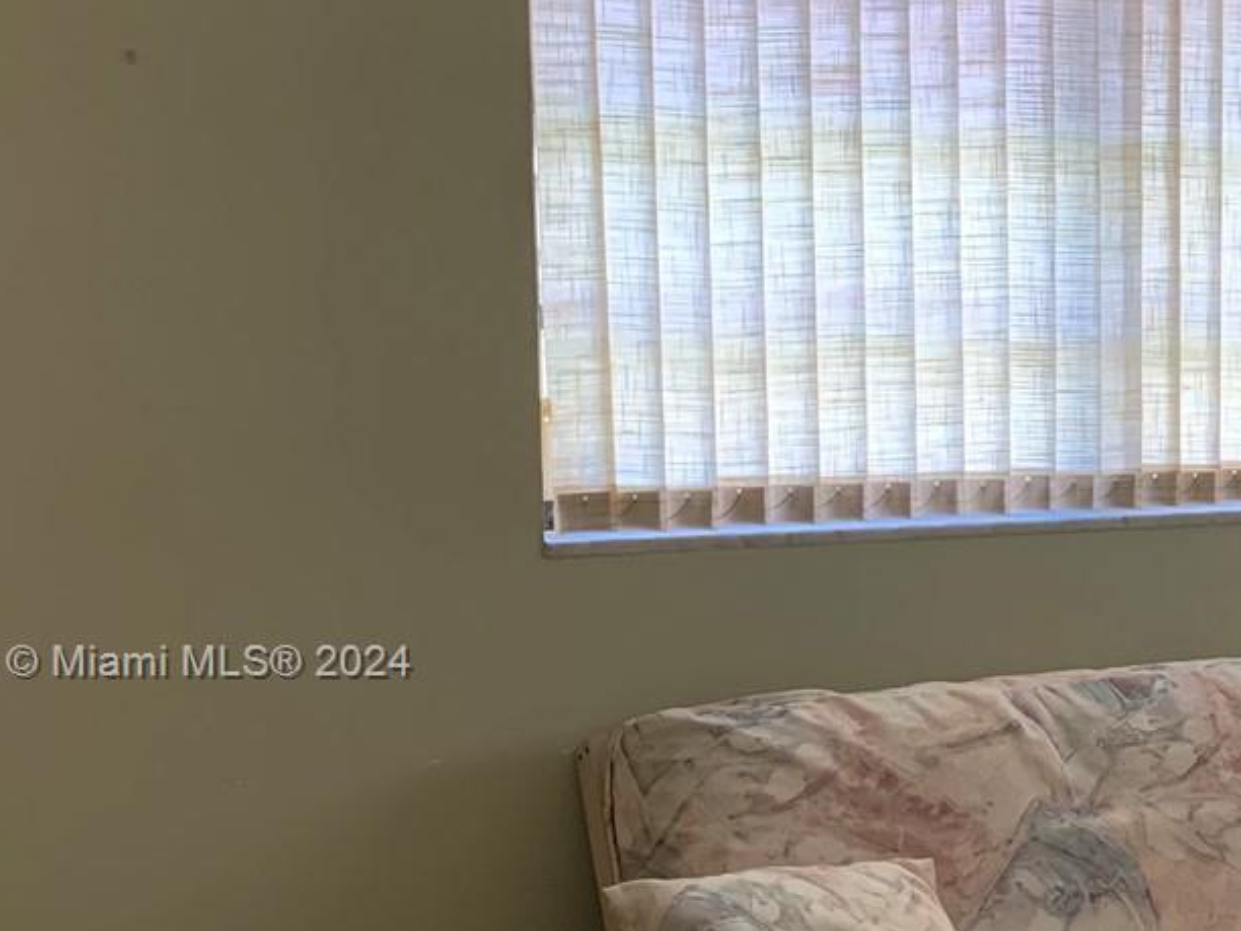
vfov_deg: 21.5
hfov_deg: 26.2
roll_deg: -1.3
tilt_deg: -10.1
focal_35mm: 68
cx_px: 1385
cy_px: 665
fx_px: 2438
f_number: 1.8
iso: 160
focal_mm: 4.25
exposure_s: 1/60
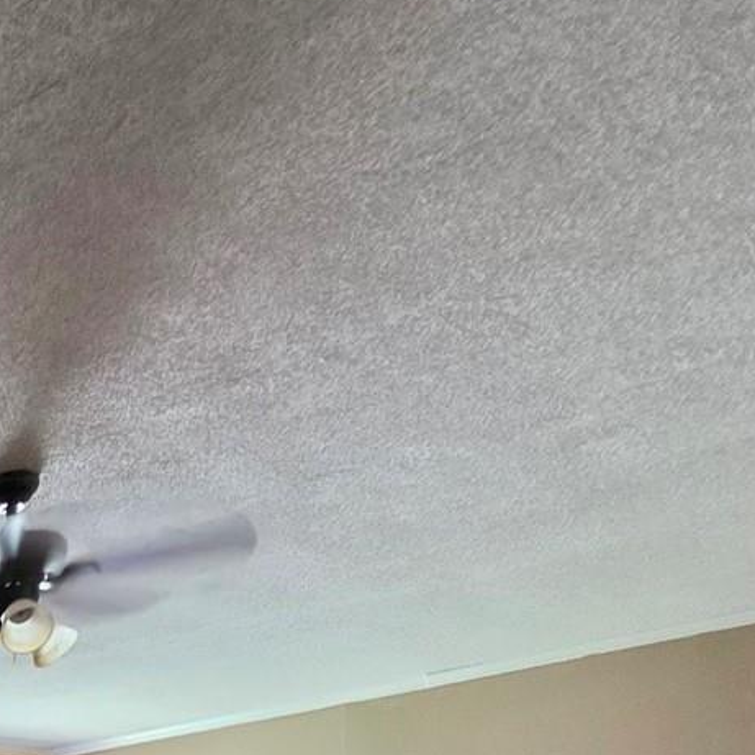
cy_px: 1128
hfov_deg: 23.9
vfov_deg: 25.4
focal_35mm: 51
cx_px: -460
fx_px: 1258
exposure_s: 1/40
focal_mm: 2.2
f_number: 1.9
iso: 1000
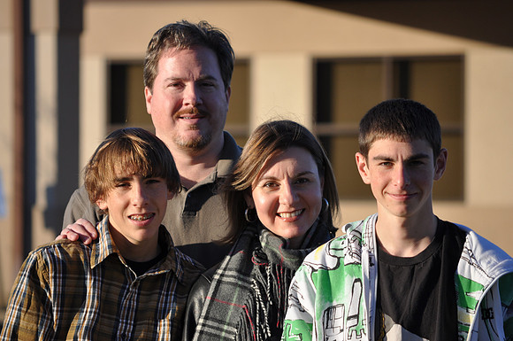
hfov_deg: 7.9
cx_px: 256
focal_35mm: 262
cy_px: 170
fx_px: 3735
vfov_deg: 5.2
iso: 220
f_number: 5.6
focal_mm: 175
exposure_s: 1/500
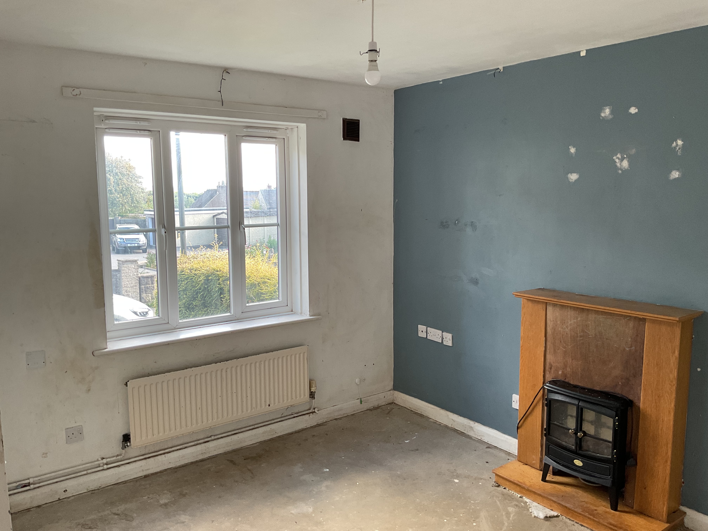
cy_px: 266
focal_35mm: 29
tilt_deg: -6.8
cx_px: 354
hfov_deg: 61.7
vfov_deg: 48.2
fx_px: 593
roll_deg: +0.3
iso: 64
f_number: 1.8
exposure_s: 1/100
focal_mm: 3
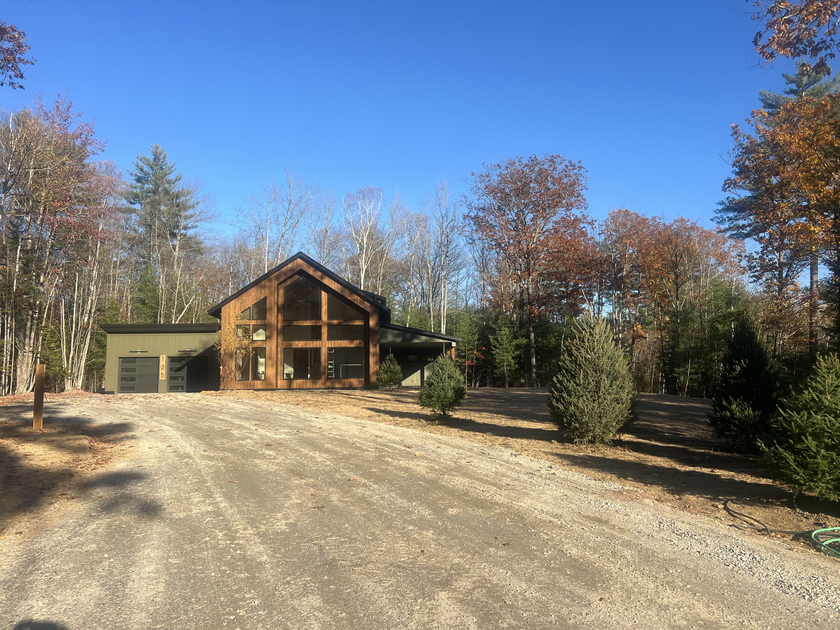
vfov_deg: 53.1
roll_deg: +1.3
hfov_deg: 67.3
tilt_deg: +7.0
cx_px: 420
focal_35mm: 26
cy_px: 315
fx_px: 631
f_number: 1.5
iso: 50
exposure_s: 1/2571
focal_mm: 5.7
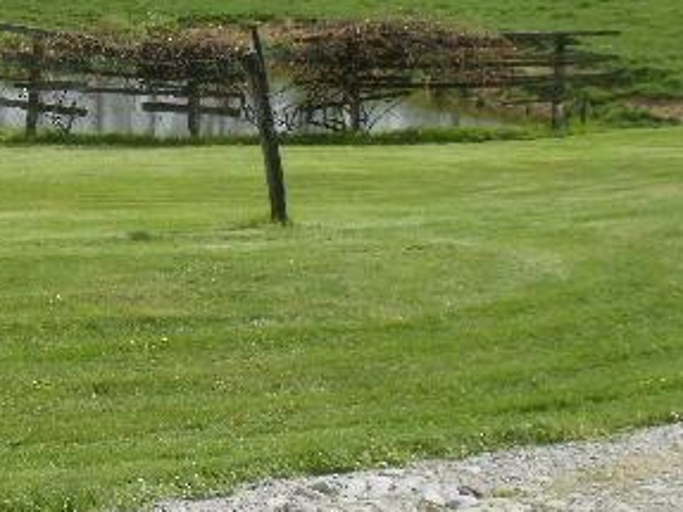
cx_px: -36
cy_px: -7
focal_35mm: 116
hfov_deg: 16.5
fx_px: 2288
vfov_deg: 12.6
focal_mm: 9.1
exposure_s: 1/250
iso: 100
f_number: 7
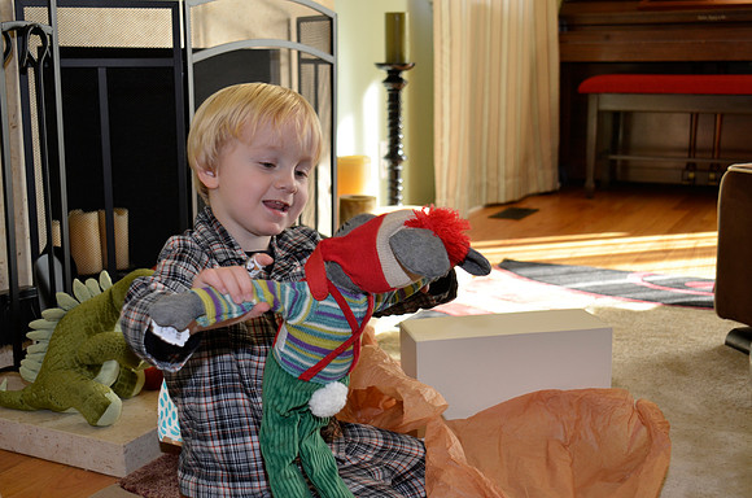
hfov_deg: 41.2
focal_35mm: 48
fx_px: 1000
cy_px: 249
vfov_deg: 27.9
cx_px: 376
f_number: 4.2
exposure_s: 1/60
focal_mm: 32
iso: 320
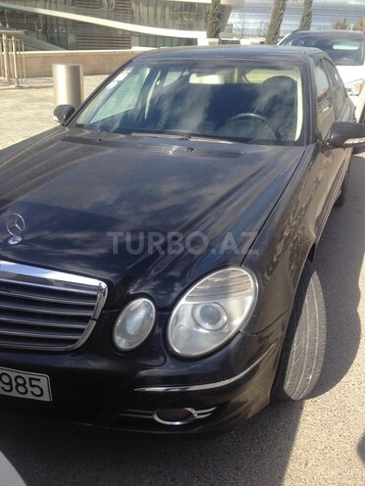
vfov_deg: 55.4
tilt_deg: -25.1
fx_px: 464
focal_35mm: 33
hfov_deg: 42.9
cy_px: 243
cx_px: 182
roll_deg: -3.1
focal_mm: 4.12
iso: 50
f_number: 2.4
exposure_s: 1/638
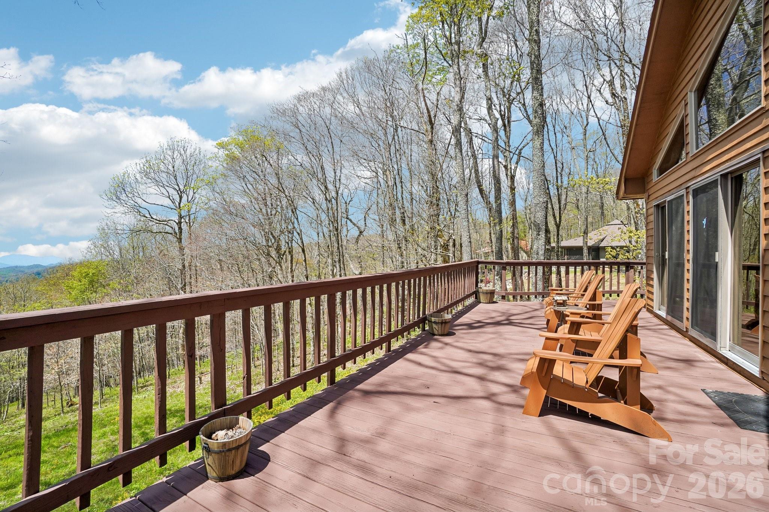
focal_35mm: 15
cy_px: 256
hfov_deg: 100.4
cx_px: 384
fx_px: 320
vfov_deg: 77.3
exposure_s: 1/160
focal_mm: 10
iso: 100
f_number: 8
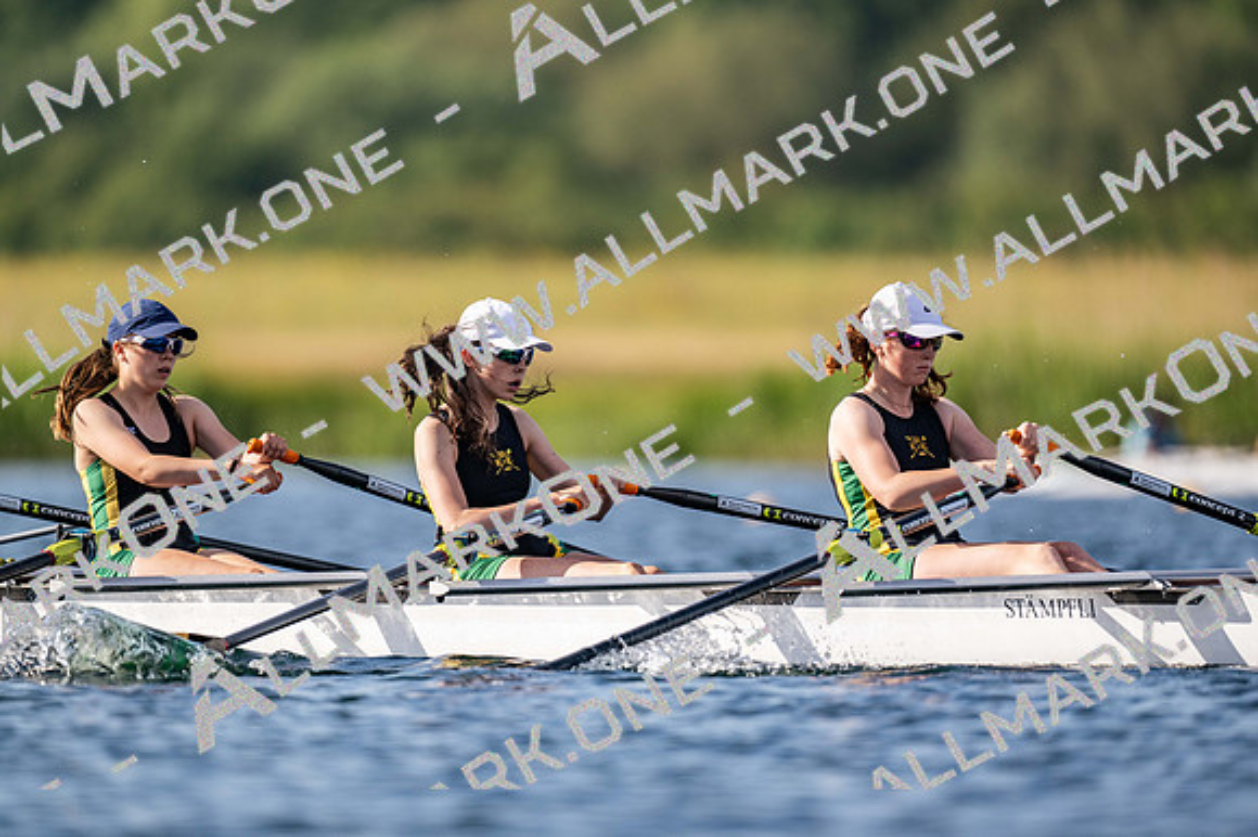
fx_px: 20959
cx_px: 629
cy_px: 418
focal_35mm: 600
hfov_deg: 3.4
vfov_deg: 2.3
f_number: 4
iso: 280
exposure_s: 1/2500
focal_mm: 600
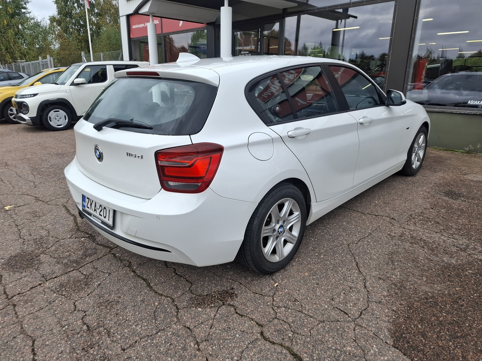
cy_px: 180
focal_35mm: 23
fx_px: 320
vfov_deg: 58.9
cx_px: 241
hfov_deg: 73.9
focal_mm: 5.54
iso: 50
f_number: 1.8
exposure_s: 1/471
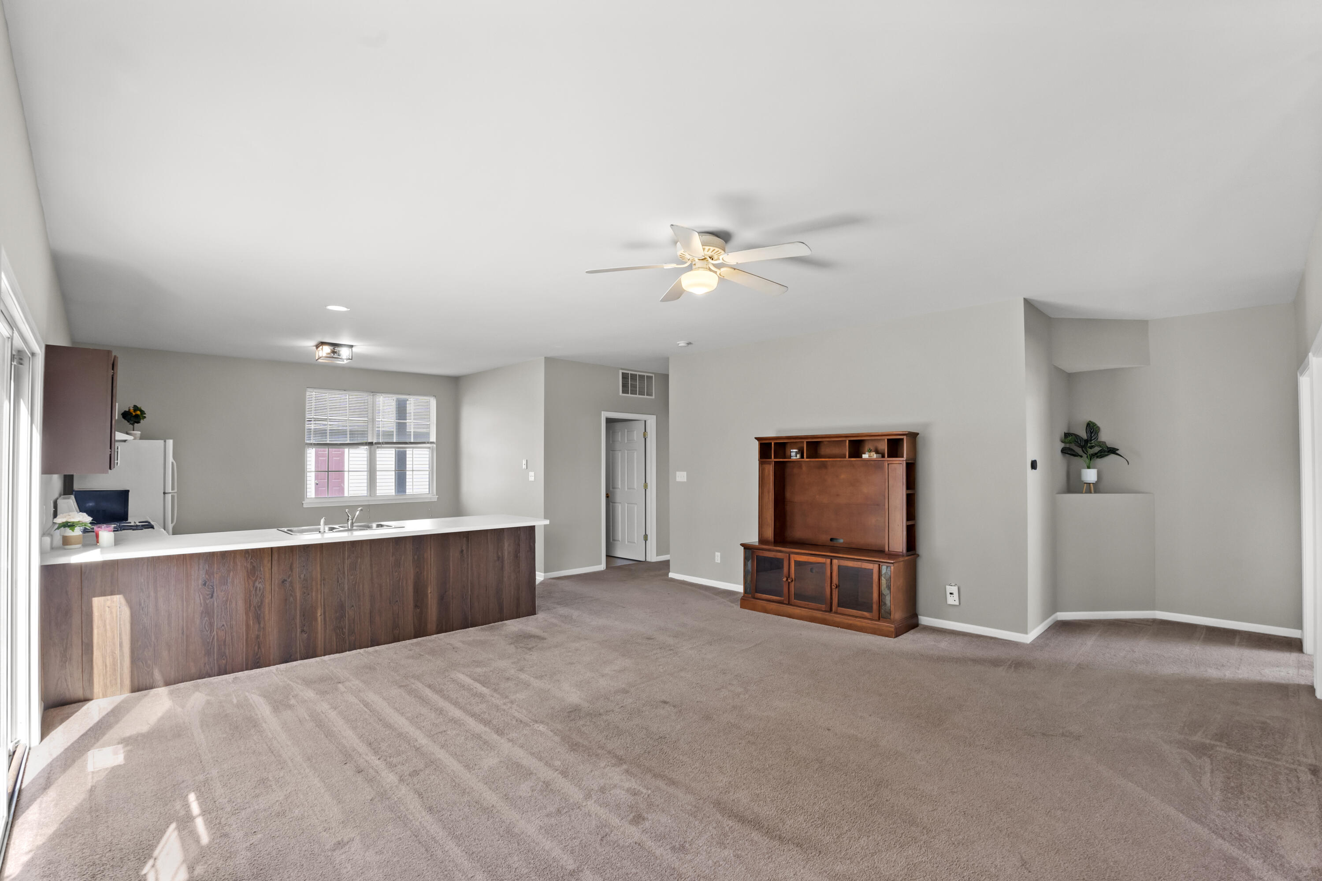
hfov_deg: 96.7
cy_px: 440
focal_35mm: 16
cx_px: 661
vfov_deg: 73.7
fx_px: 588
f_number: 9
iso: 1000
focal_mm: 16
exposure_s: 1/13
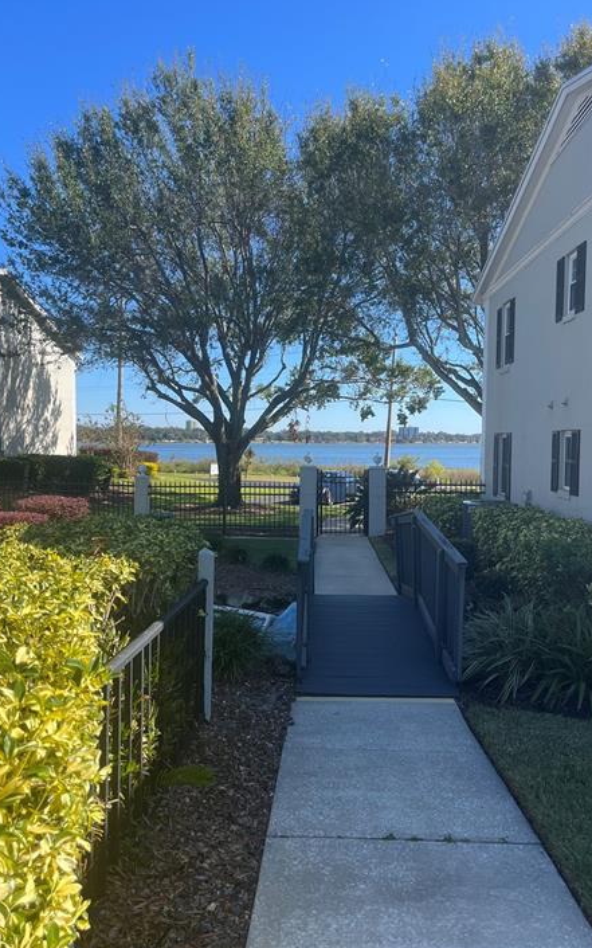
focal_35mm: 30
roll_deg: -0.4
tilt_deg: -3.7
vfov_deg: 62.9
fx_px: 775
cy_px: 486
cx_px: 303
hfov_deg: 41.8
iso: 50
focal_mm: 5.1
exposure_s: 1/1600
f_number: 1.6
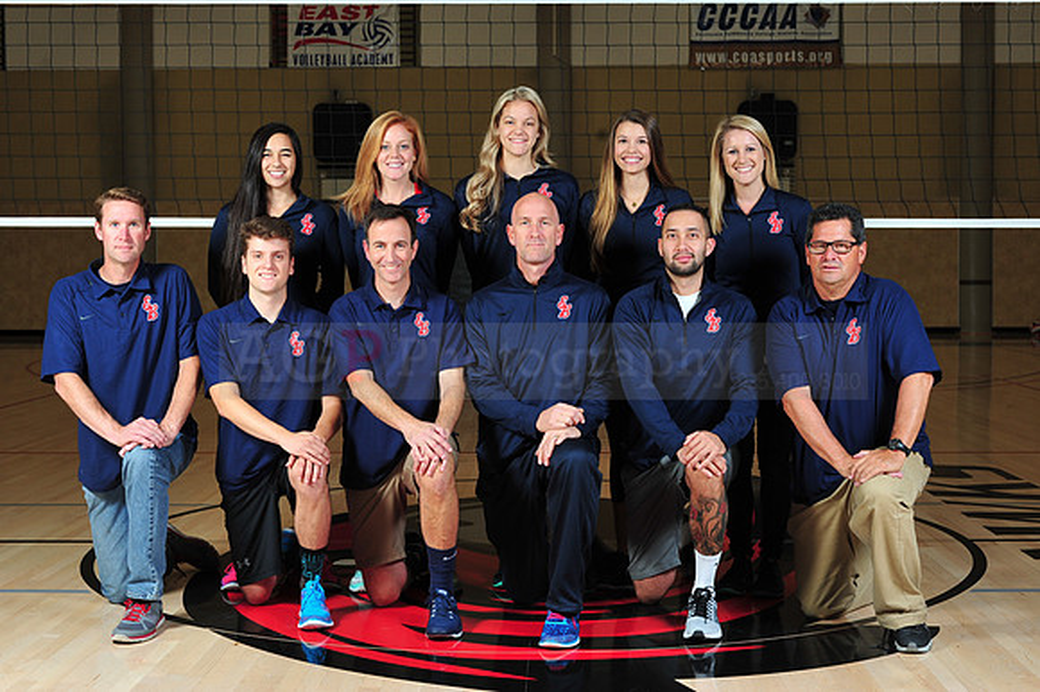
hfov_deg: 39.6
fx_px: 1444
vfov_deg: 27.0
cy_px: 346
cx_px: 520
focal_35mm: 50
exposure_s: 1/125
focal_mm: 50
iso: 320
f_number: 7.1
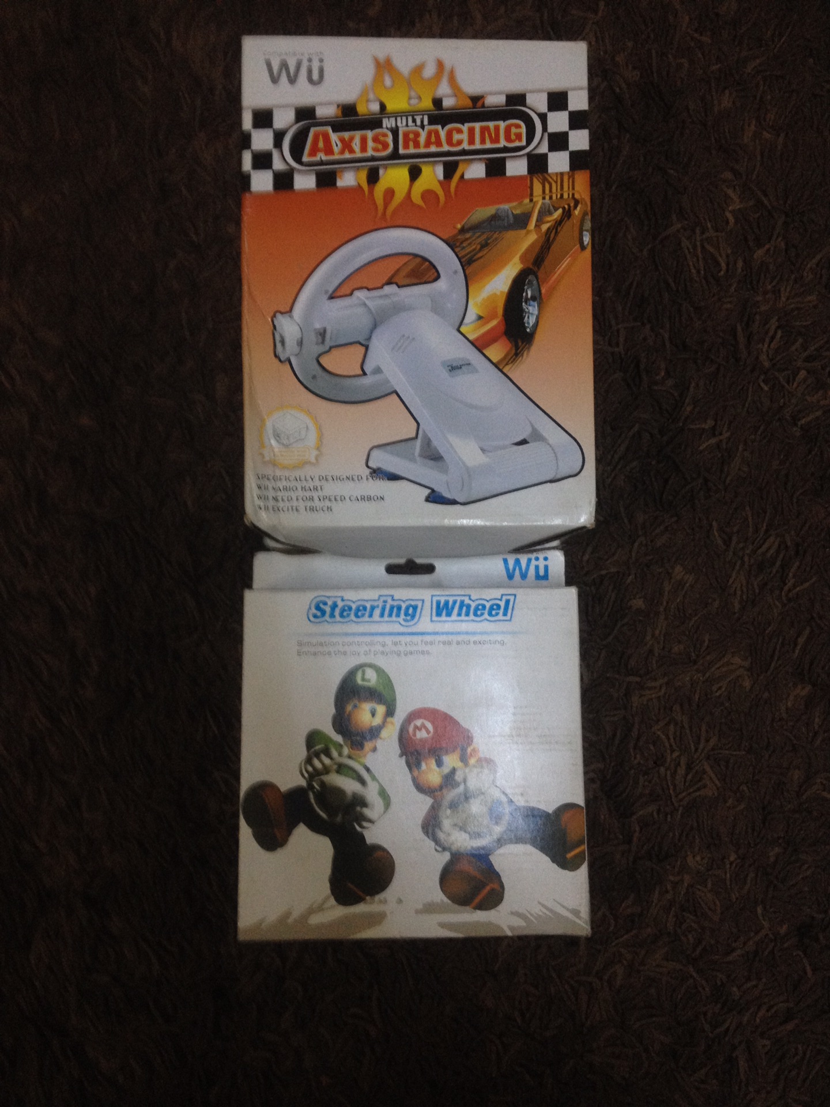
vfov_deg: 52.6
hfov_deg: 40.7
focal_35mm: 35
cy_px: 554
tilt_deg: -84.1
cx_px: 415
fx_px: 1119
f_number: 2.4
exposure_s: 1/20
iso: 160
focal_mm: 4.28
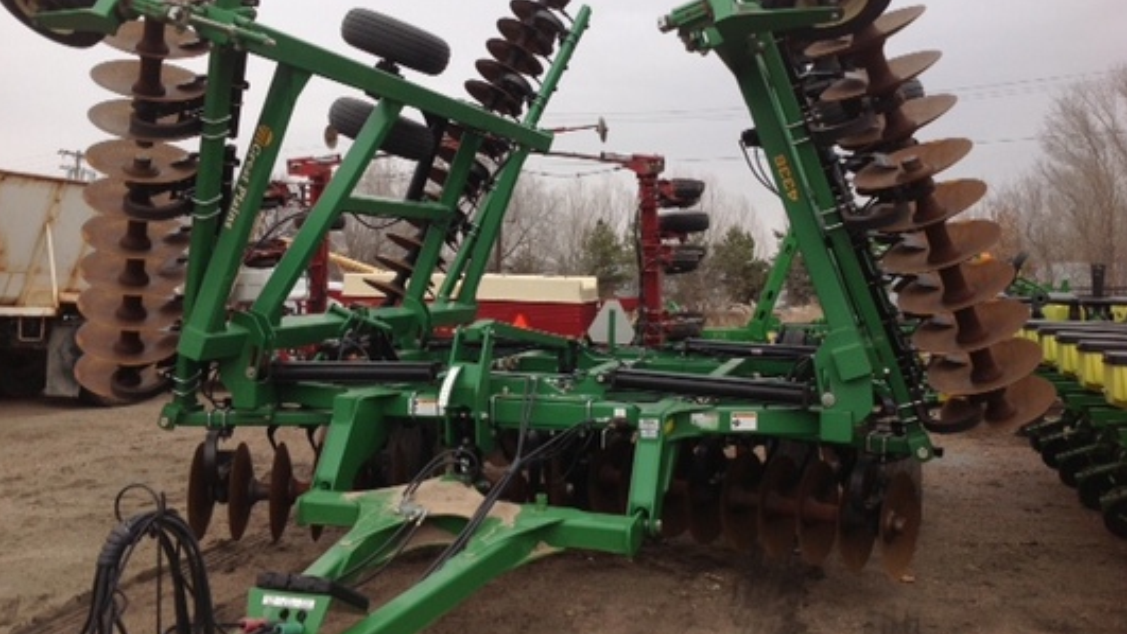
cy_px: 248
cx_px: 554
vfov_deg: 30.4
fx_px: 1166
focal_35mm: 39
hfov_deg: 51.6
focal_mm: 4.28
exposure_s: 1/719
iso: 50
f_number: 2.4
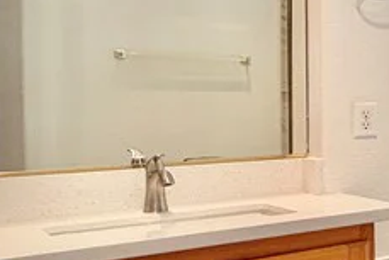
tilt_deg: +0.5
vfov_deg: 20.9
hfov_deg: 18.4
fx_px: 703
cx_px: 800
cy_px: 95
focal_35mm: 65
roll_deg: +0.4
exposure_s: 1/120
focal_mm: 2.22
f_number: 2.2
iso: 100
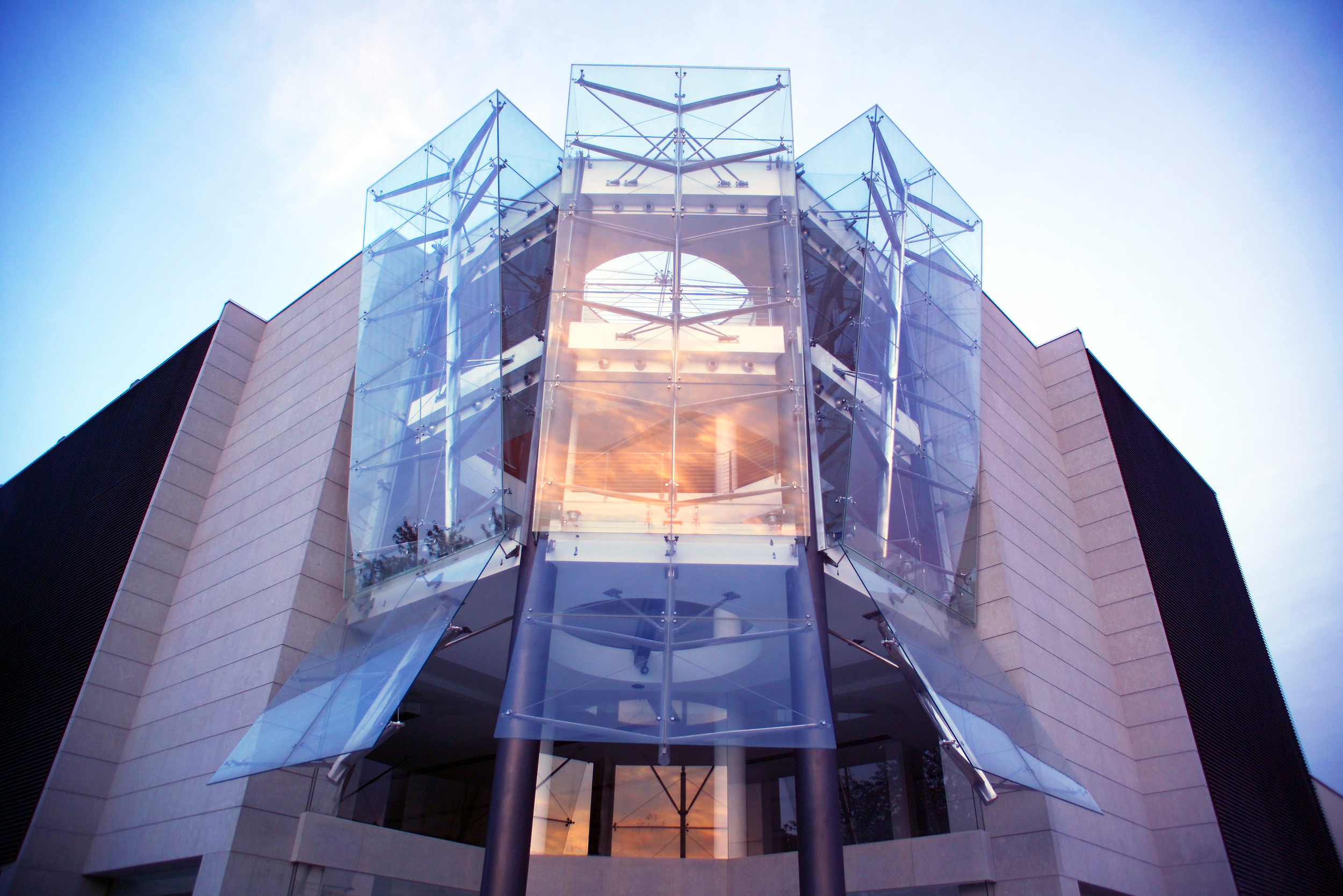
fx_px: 895
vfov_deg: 53.1
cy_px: 448
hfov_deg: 73.7
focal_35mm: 24
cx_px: 672
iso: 80
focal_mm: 24
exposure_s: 1/45
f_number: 2.8
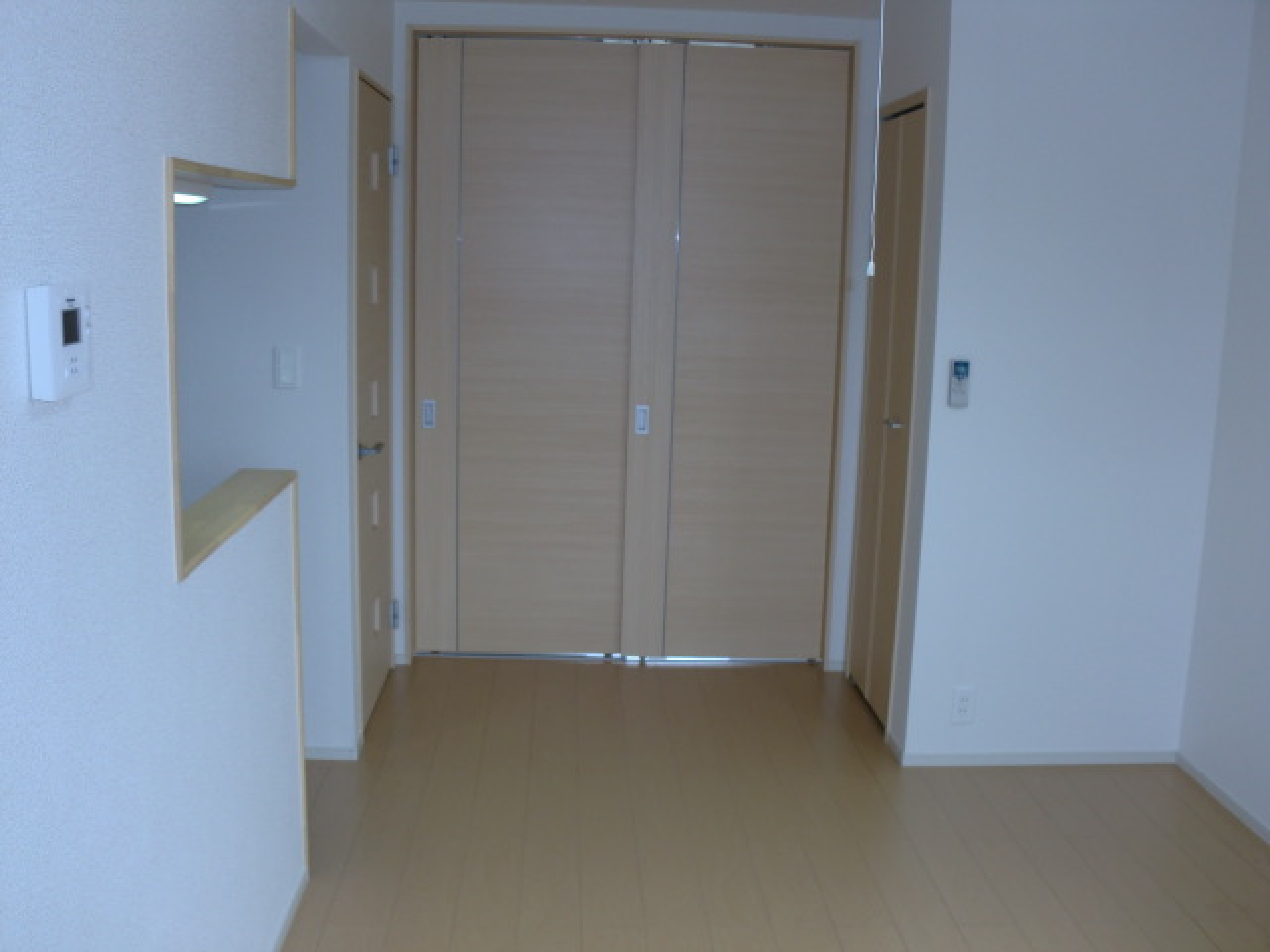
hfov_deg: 52.6
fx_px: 1284
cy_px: 476
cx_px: 635
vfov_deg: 40.7
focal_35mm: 35
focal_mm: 6.3
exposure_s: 1/60
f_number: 3.1
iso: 80
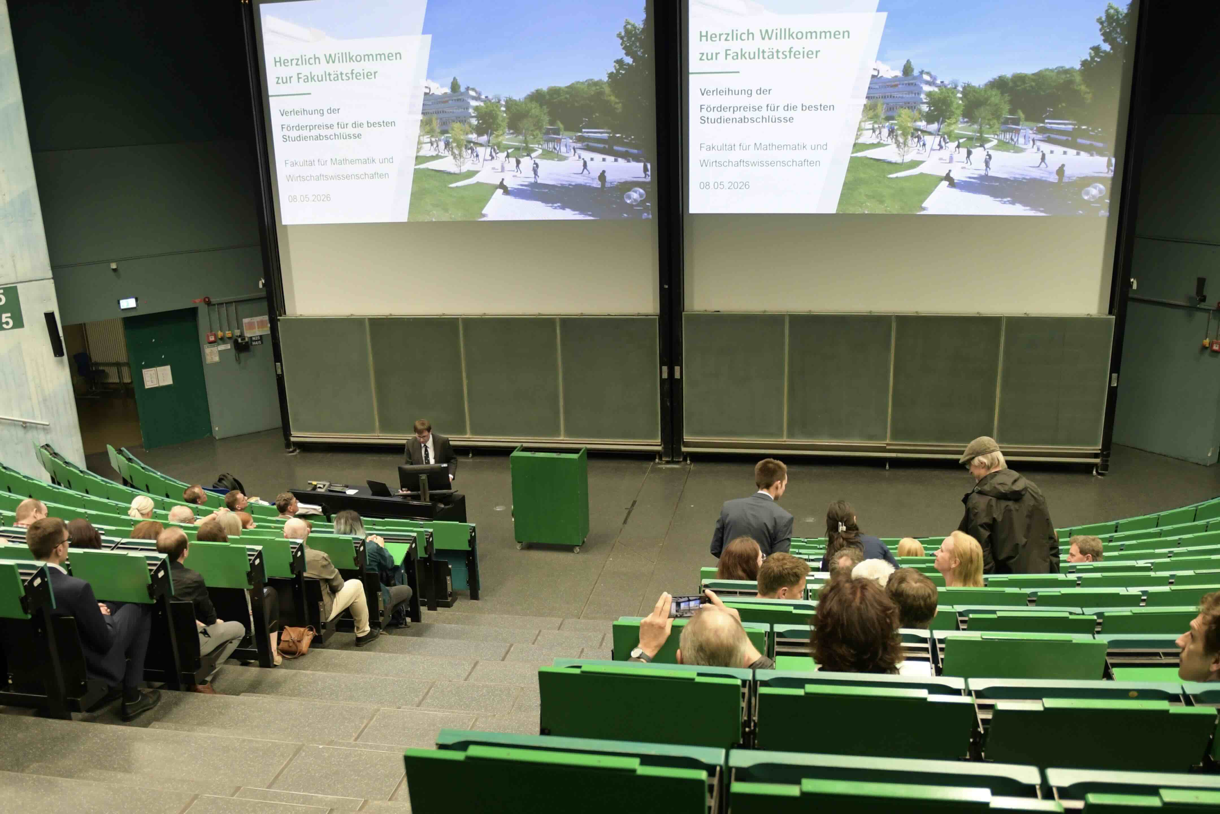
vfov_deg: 53.1
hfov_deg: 73.7
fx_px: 813
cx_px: 610
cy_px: 407
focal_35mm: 24
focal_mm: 16
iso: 1250
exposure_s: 1/125
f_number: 2.8
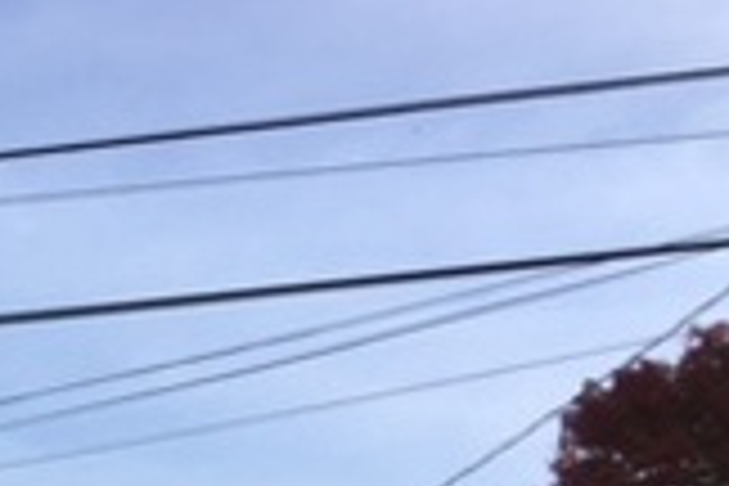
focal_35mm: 124
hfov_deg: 15.2
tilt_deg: +3.4
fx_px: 2511
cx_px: -394
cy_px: 1048
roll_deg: -2.1
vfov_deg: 10.0
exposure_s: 1/680
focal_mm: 4.15
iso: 25
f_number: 2.2
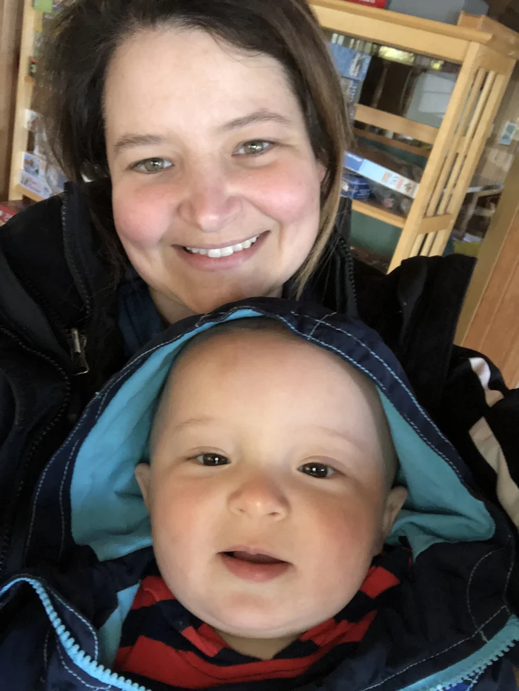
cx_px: 260
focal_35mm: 32
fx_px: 639
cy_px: 346
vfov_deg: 56.8
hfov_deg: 44.2
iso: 160
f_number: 2.2
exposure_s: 1/40
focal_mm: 2.87
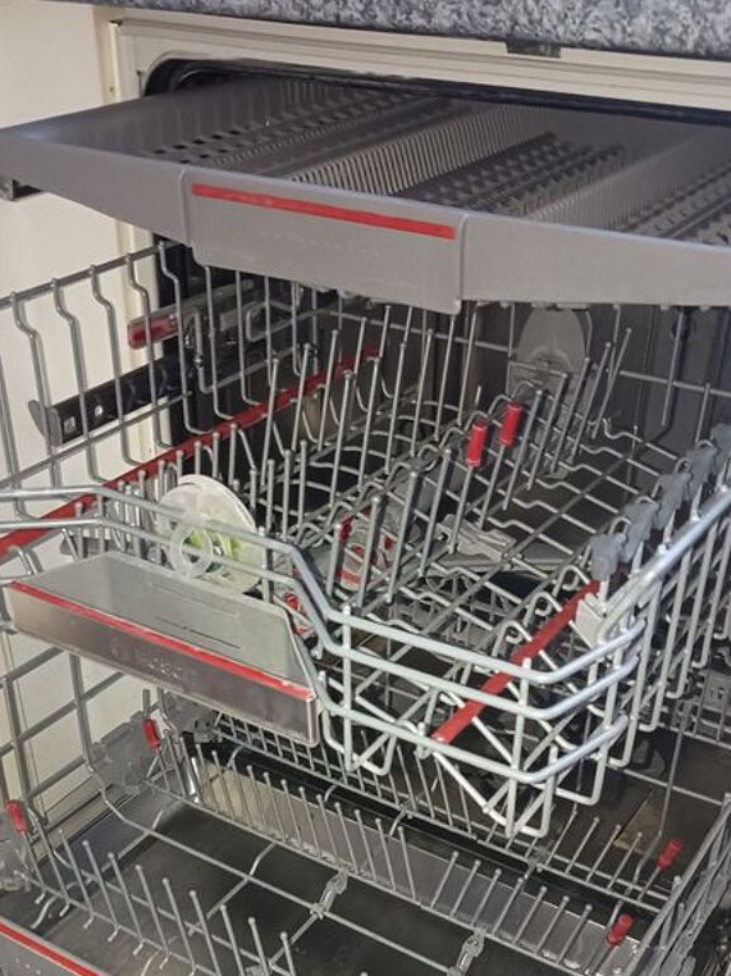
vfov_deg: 43.1
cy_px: 751
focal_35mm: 42
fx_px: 1183
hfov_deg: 34.3
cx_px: 341
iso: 2745
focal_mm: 5.24
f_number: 1.7
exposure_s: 1/16.7
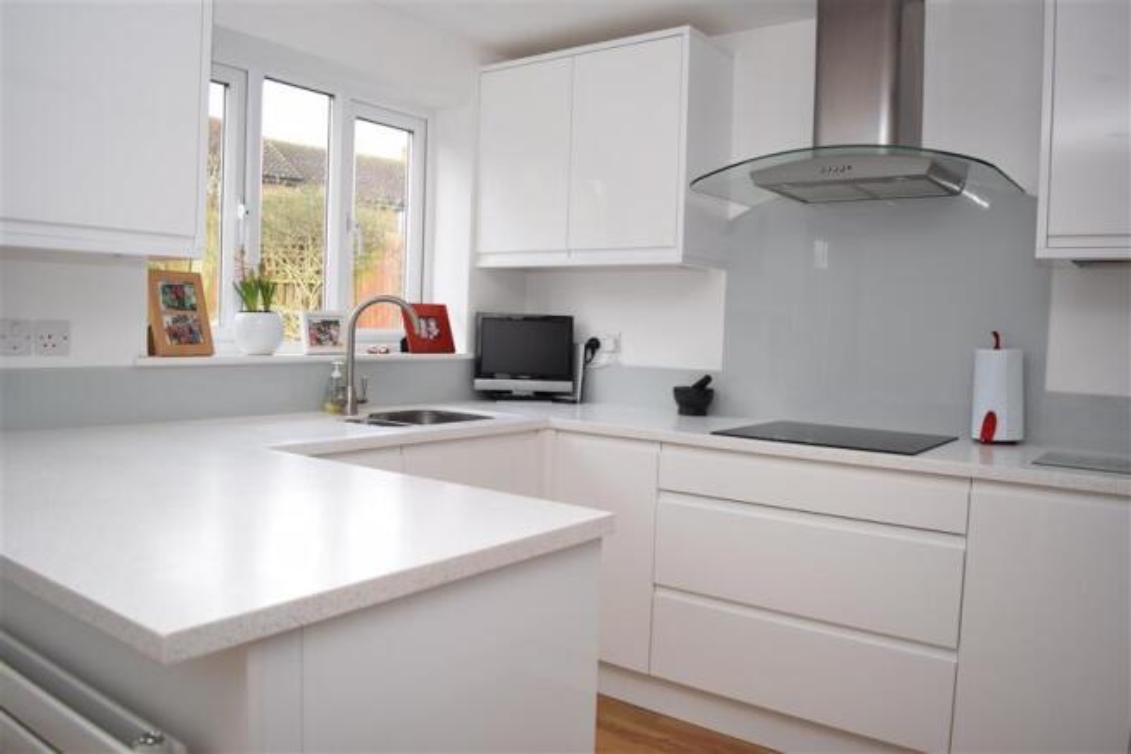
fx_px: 848
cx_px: 566
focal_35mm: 27
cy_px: 377
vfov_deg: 47.9
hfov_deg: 67.4
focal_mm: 18
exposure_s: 1/40
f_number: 3.5
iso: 100
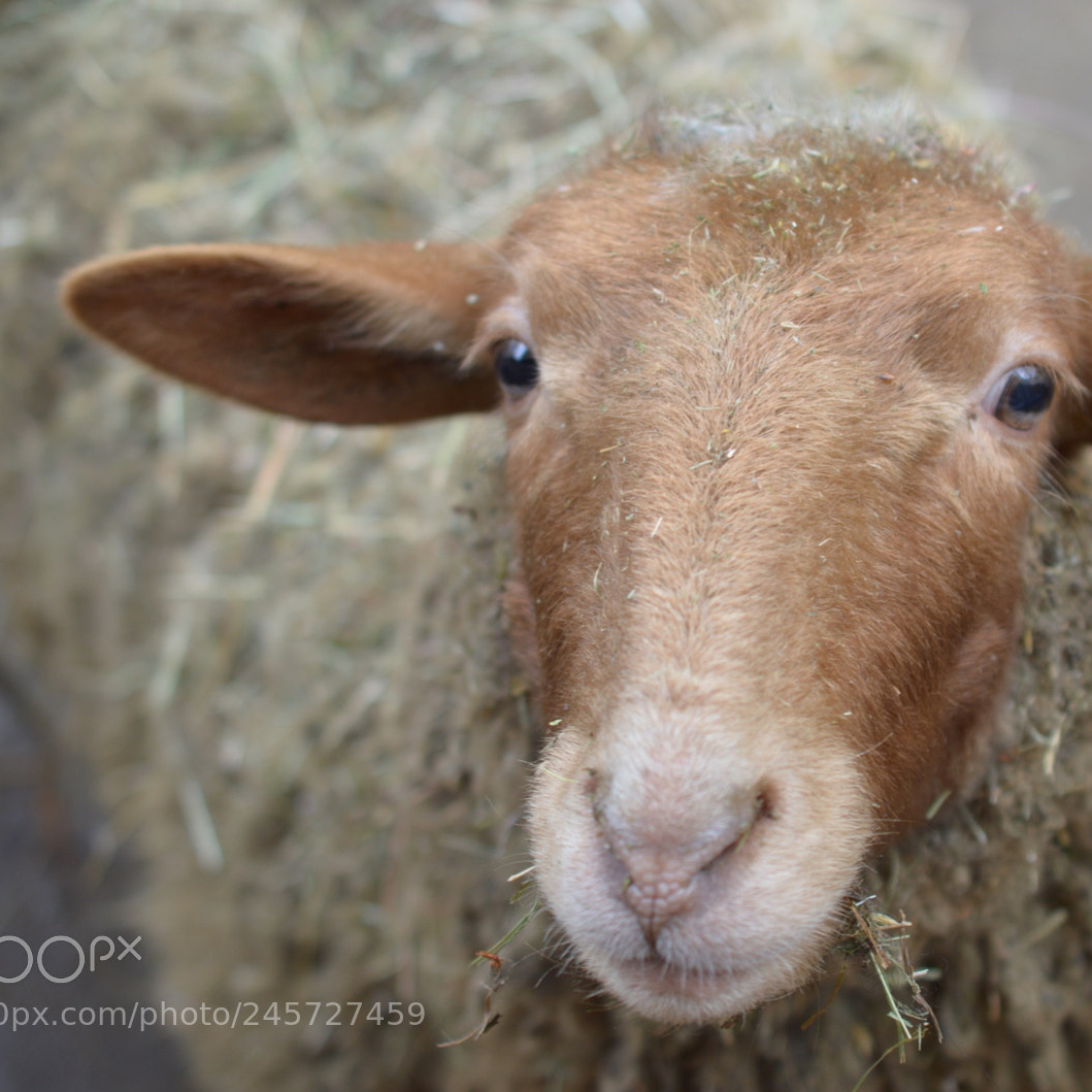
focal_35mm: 77
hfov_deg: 22.4
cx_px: 710
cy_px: 547
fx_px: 2748
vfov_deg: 22.5
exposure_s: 1/125
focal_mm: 40
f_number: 2.8
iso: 220
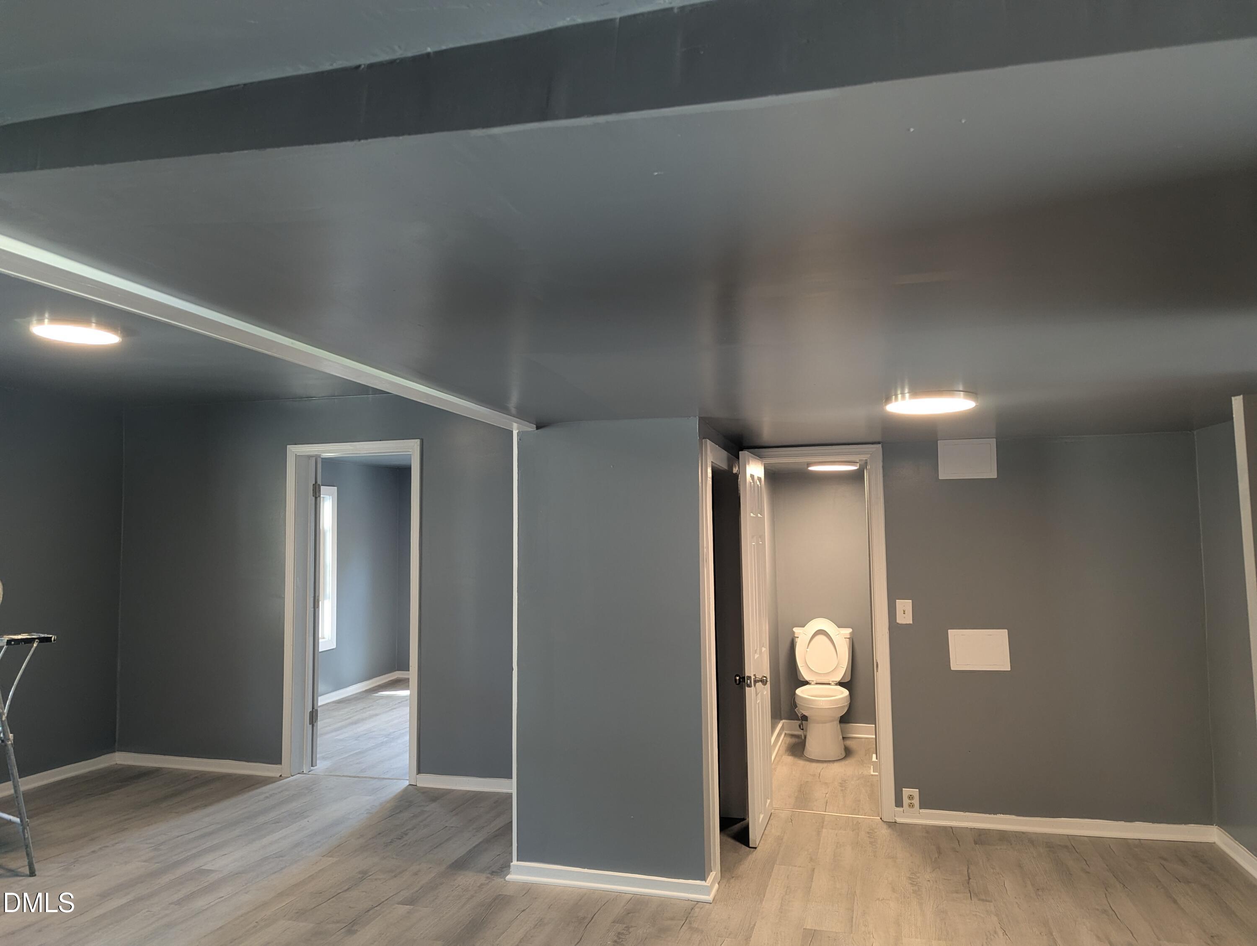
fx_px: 873
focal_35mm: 24
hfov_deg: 71.5
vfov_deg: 56.9
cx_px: 628
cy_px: 473
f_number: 1.85
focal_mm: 6.81
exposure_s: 1/46.4
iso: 211
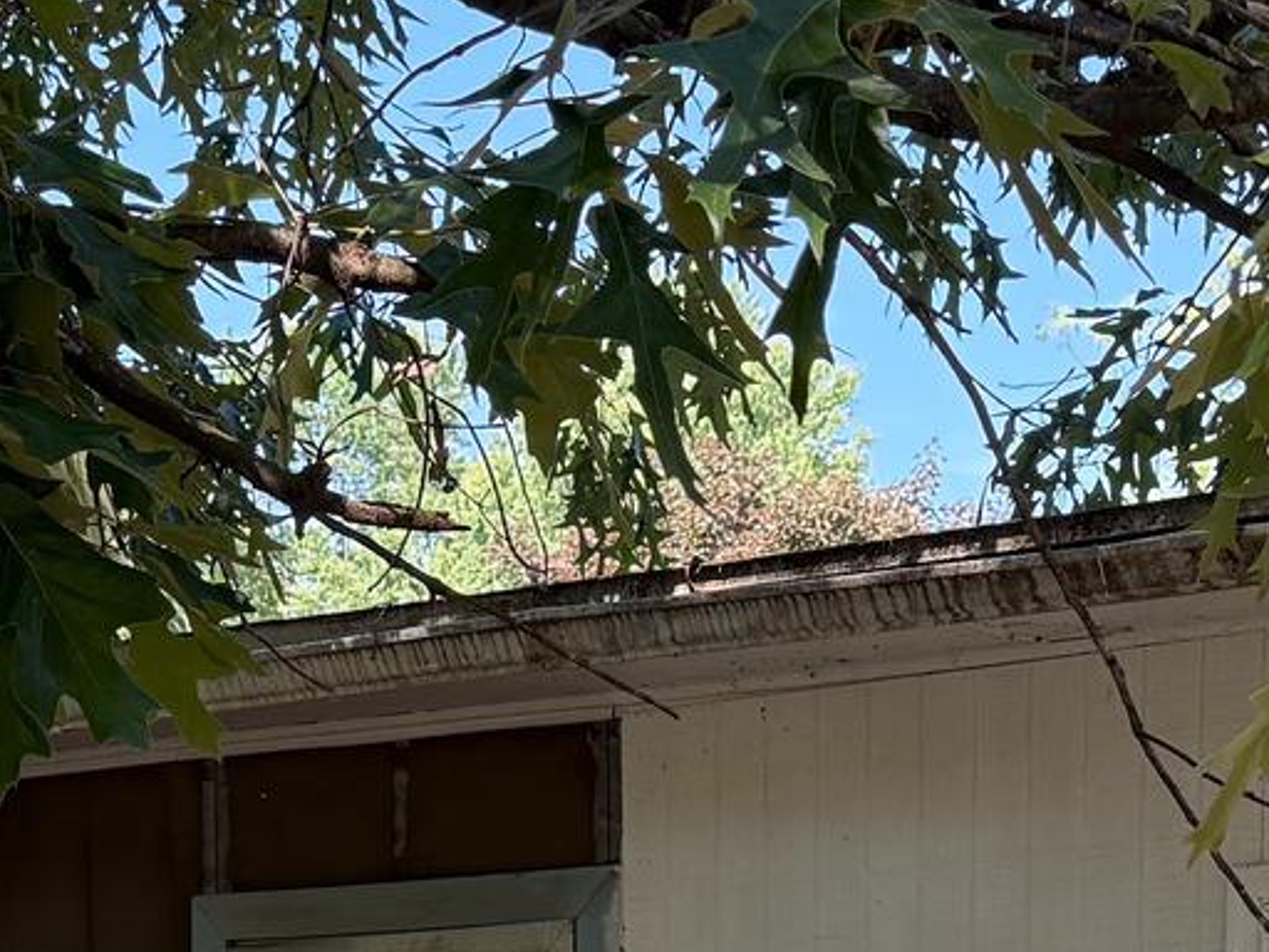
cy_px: 1376
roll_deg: -0.1
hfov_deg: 20.4
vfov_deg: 14.5
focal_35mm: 96
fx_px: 3519
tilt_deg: -1.2
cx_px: 674
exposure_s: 1/464
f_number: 1.78
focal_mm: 6.76
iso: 100
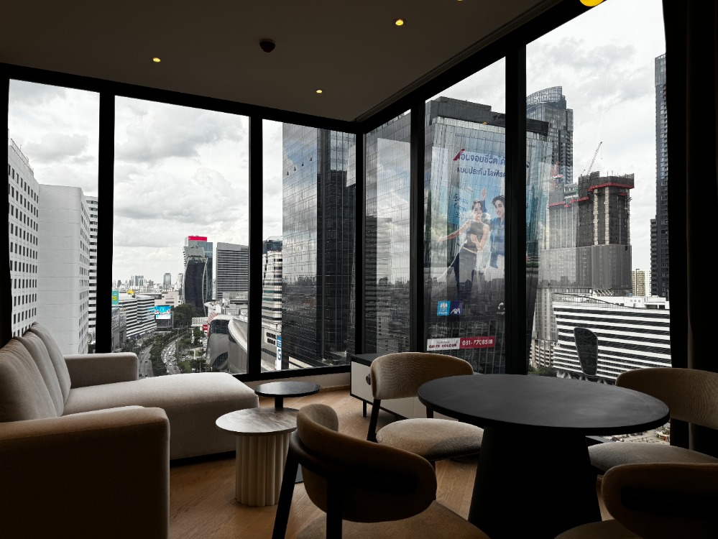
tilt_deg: +1.2
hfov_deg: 71.6
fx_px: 498
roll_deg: -0.5
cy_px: 270
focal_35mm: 24
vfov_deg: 56.8
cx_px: 359
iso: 80
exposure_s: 1/700
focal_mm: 6.76
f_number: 1.78
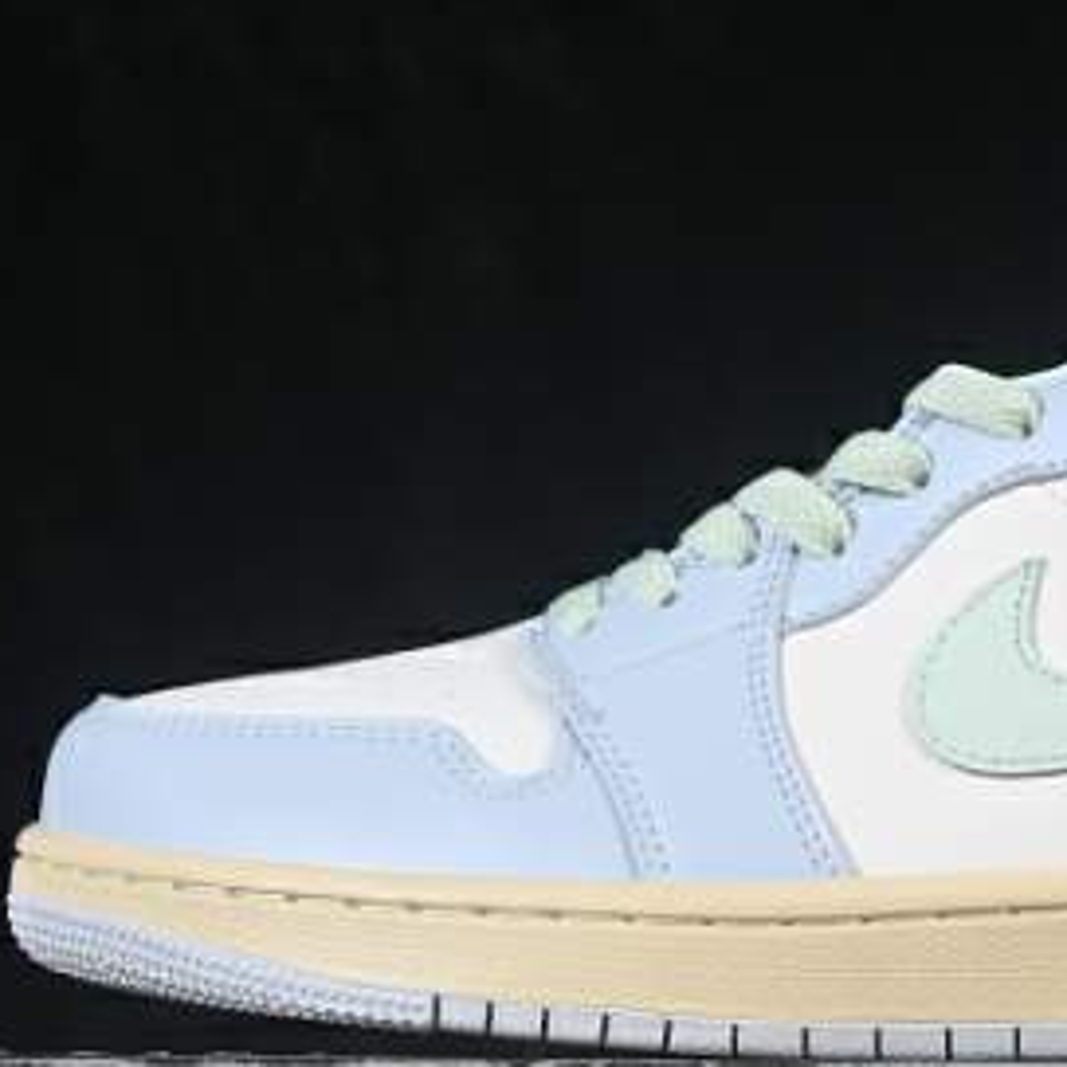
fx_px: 5963
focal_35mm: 171
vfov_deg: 10.2
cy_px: 467
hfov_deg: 10.2
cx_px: 945
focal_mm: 50
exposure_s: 1/80
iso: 160
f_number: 8
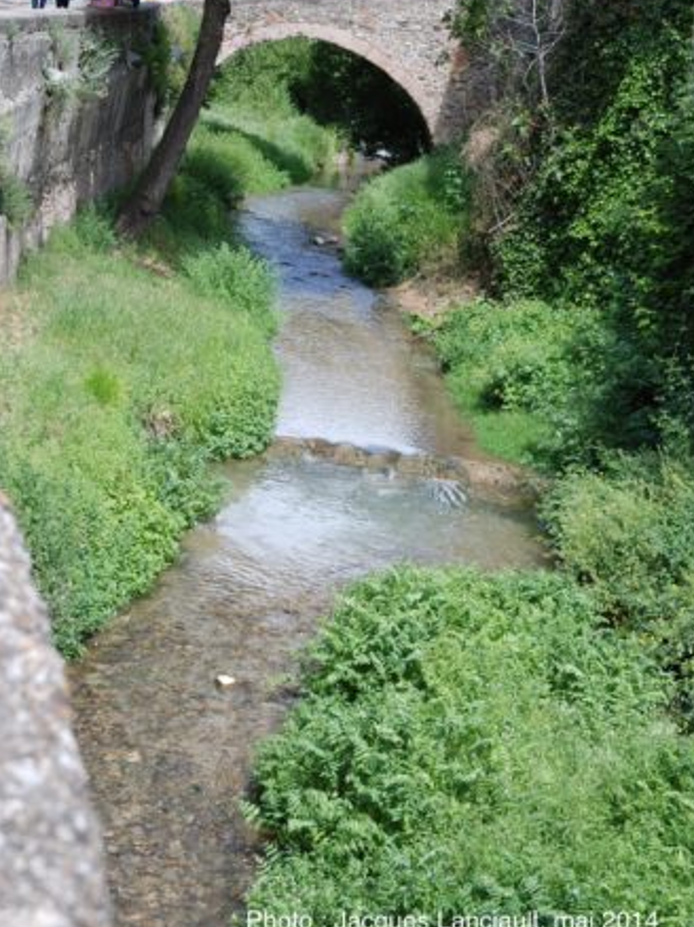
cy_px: 434
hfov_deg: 22.2
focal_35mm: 66
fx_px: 1766
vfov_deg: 29.4
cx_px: 350
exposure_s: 1/125
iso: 100
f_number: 5.6
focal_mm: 40
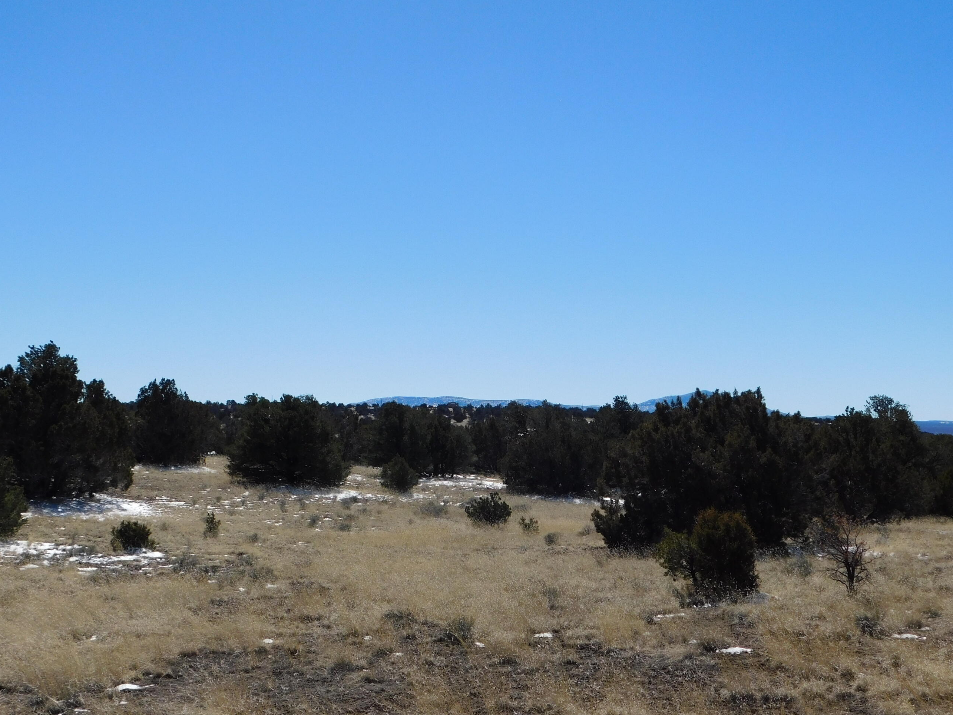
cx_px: 495
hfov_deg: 44.8
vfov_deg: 34.3
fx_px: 1156
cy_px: 416
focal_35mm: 42
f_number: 7
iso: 125
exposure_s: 1/640
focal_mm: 6.3
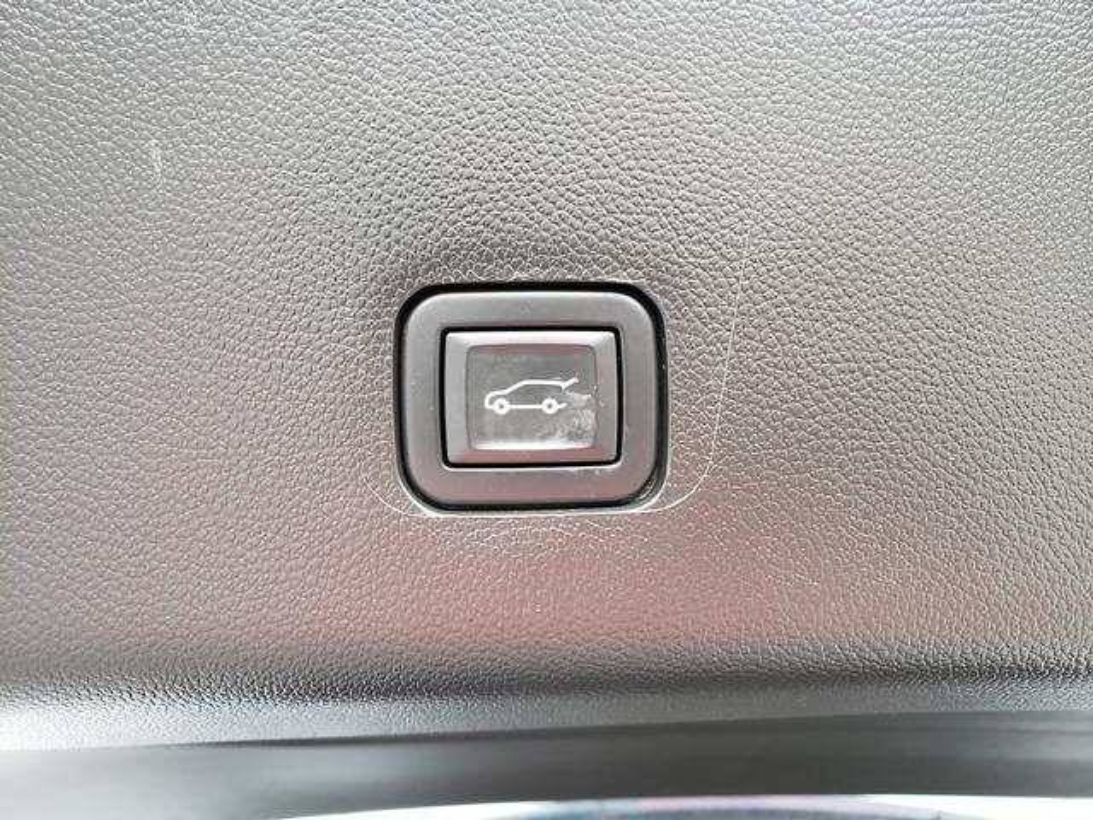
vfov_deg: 53.1
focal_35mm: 26
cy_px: 410
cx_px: 546
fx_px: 821
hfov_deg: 67.3
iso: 160
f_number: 2.4
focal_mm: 4.3
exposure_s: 1/50
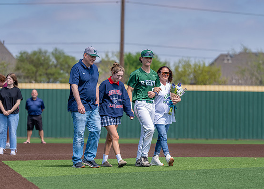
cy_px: 102
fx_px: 1304
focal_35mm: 174
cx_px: 139
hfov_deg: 11.6
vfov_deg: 8.3
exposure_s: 1/1600
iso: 100
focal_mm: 136
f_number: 2.8
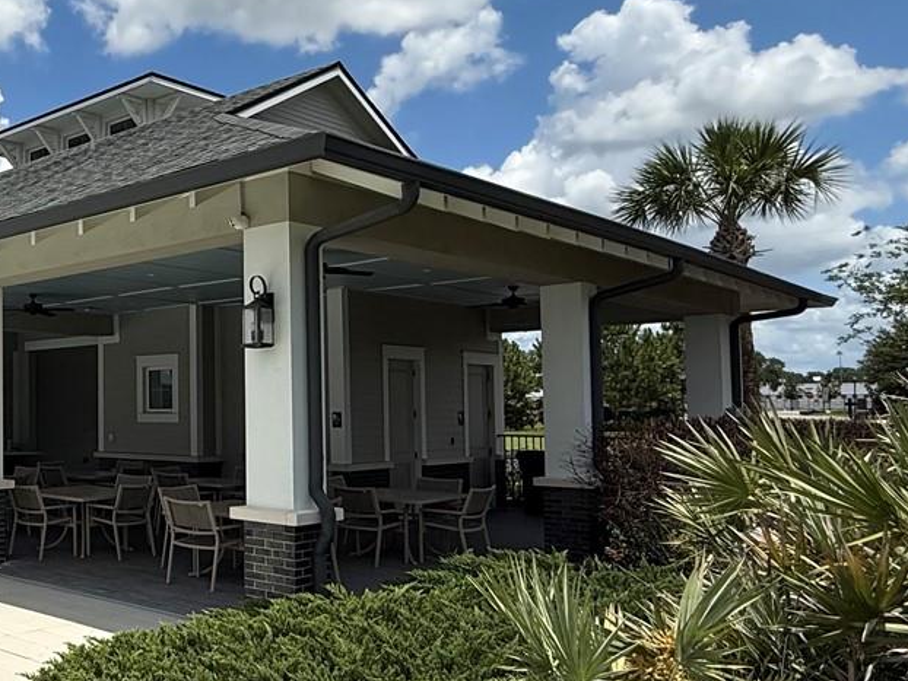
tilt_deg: +3.1
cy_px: 367
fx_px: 945
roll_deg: +0.2
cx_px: 13
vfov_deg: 39.7
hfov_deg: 44.2
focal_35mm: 36
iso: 50
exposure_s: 1/3125
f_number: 2.2
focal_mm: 2.22
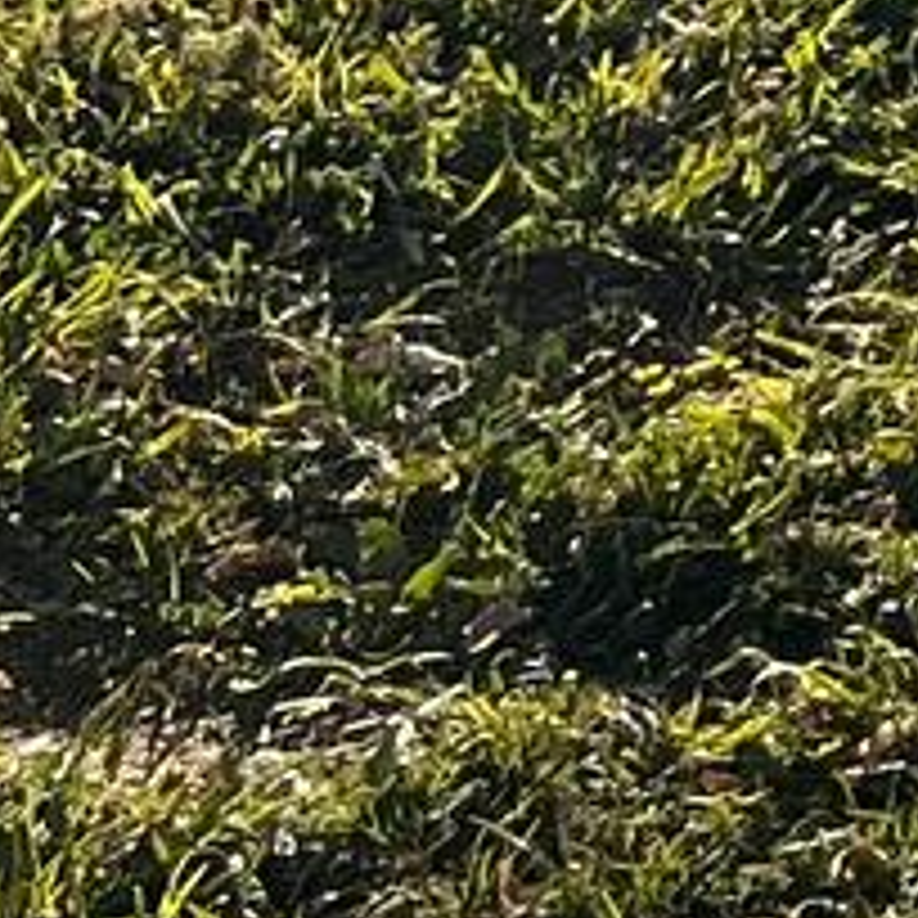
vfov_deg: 6.8
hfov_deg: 6.4
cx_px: 3375
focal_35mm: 231
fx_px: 6931
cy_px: -1948
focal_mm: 5.1
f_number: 1.6
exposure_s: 1/4484
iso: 50
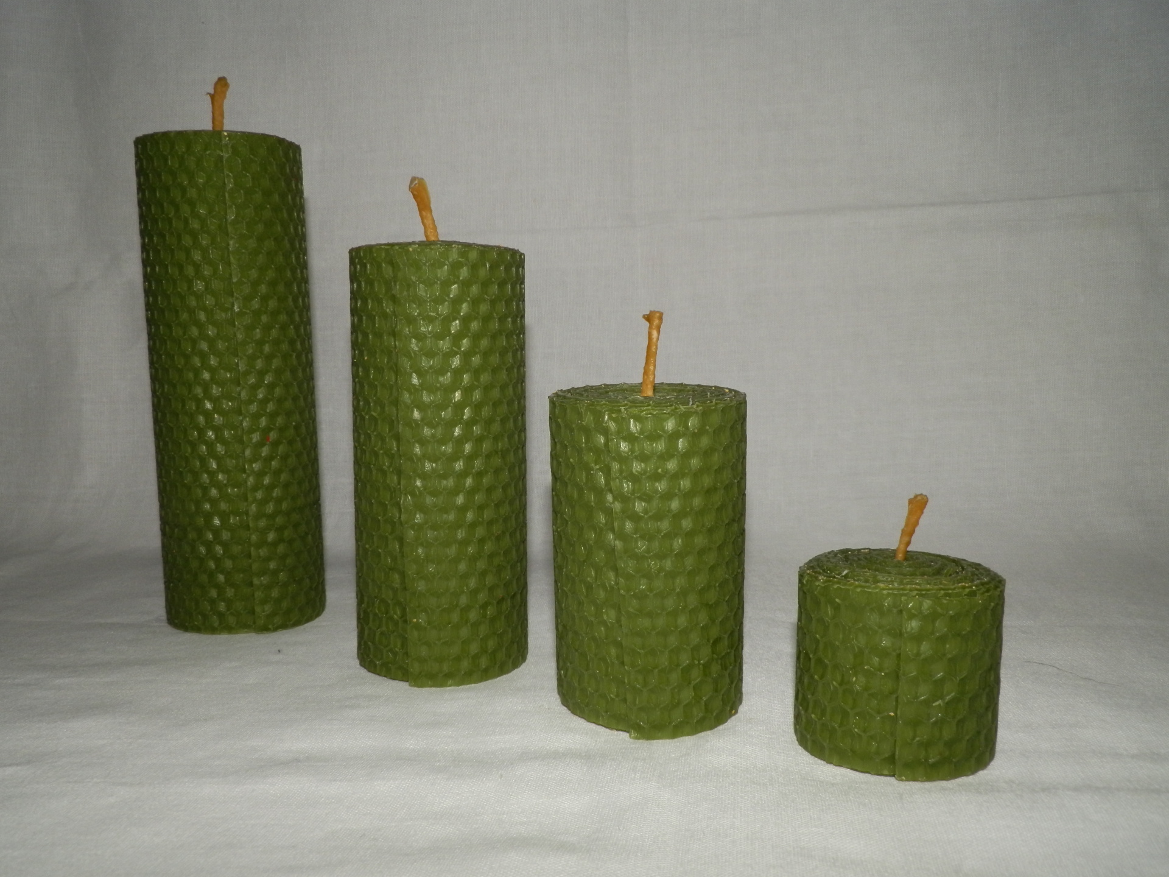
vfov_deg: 49.7
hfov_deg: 63.4
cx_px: 584
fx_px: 946
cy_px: 438
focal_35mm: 28
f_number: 7.3
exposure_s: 1/30
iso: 100
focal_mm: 5
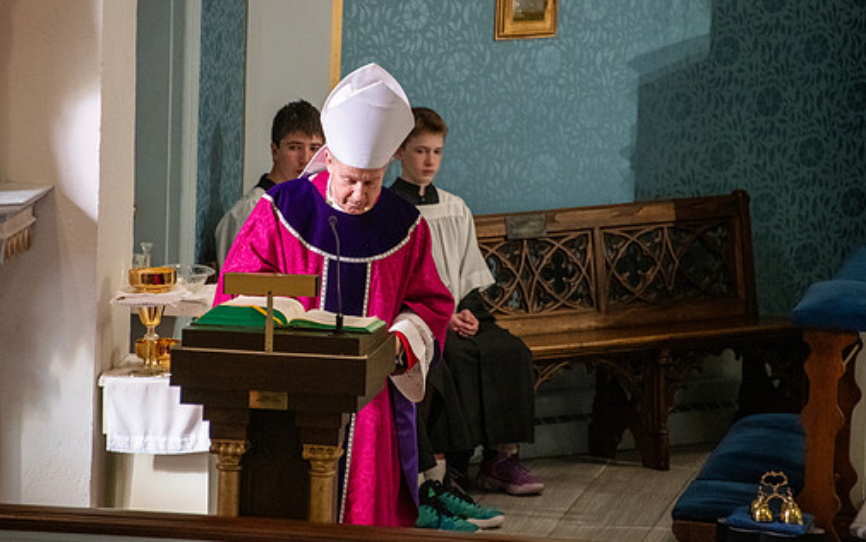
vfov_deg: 3.7
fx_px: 8287
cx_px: 386
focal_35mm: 351
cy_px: 238
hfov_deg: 6.0
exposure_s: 1/160
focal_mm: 300
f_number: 5.6
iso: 4000
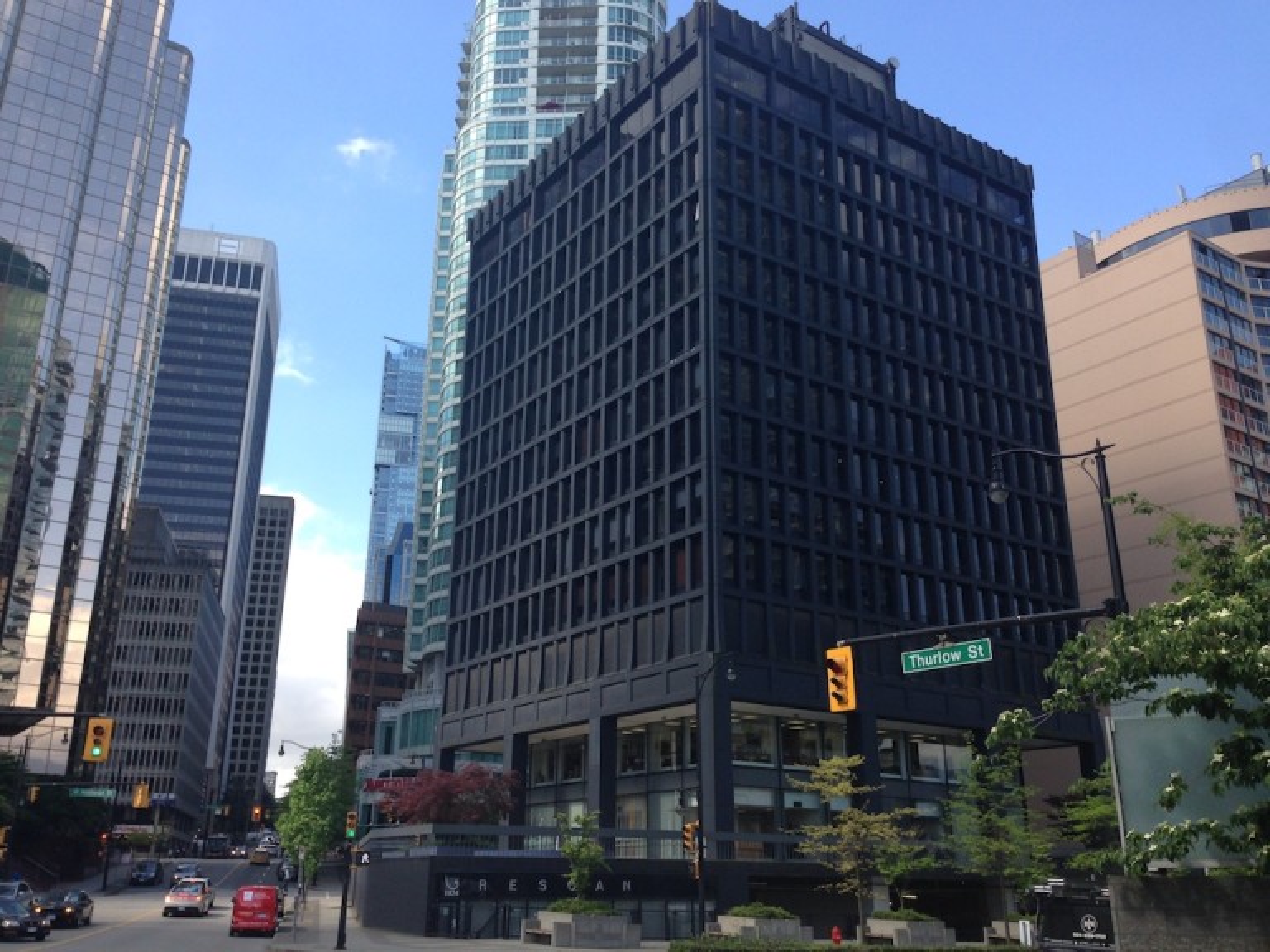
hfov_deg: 55.4
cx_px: 635
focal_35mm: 33
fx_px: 1211
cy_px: 476
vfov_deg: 42.9
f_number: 2.4
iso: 50
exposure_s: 1/547
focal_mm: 4.12
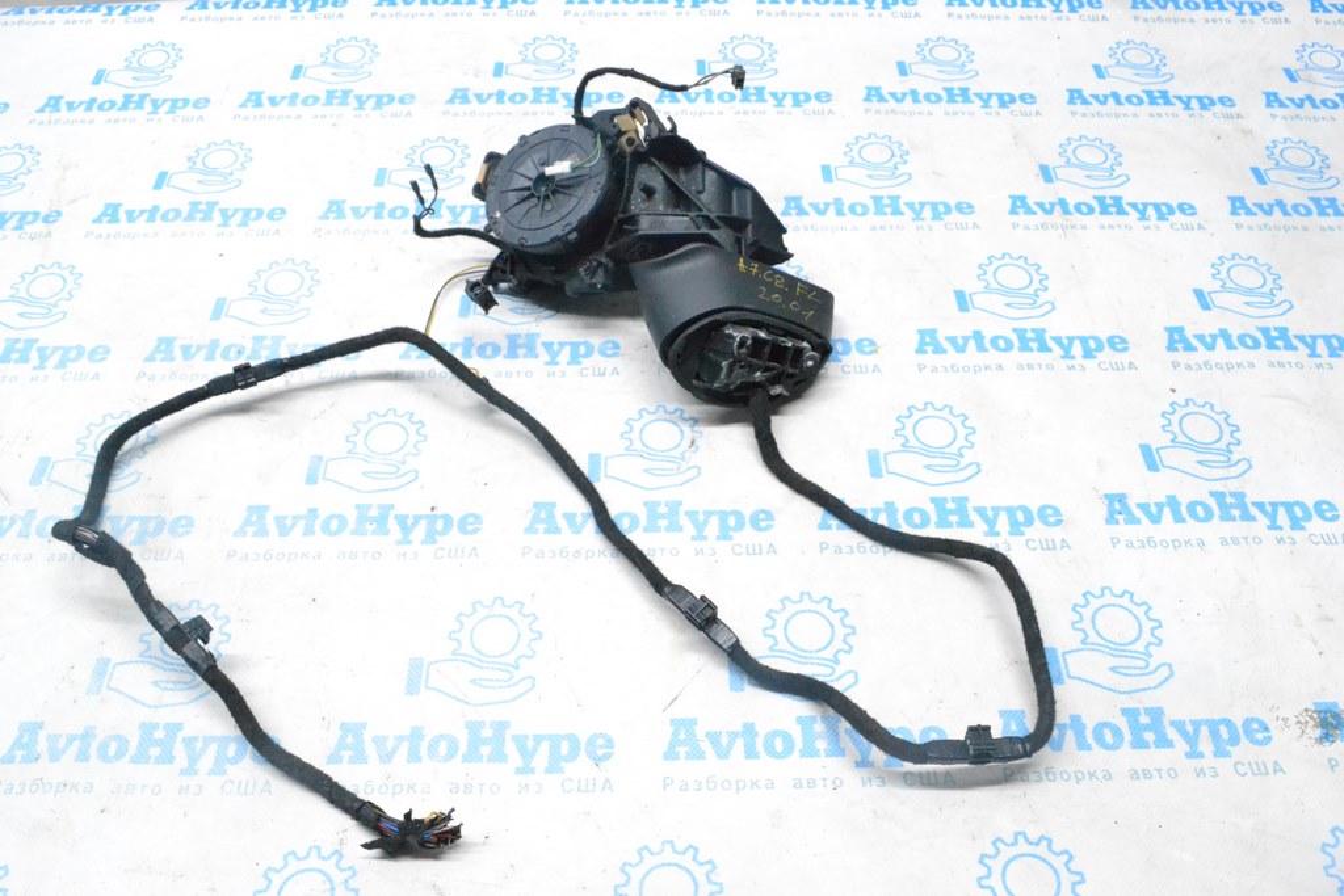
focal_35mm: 33
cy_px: 448
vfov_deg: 40.0
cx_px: 672
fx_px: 1232
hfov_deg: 57.2
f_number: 10
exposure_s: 1/125
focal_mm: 22
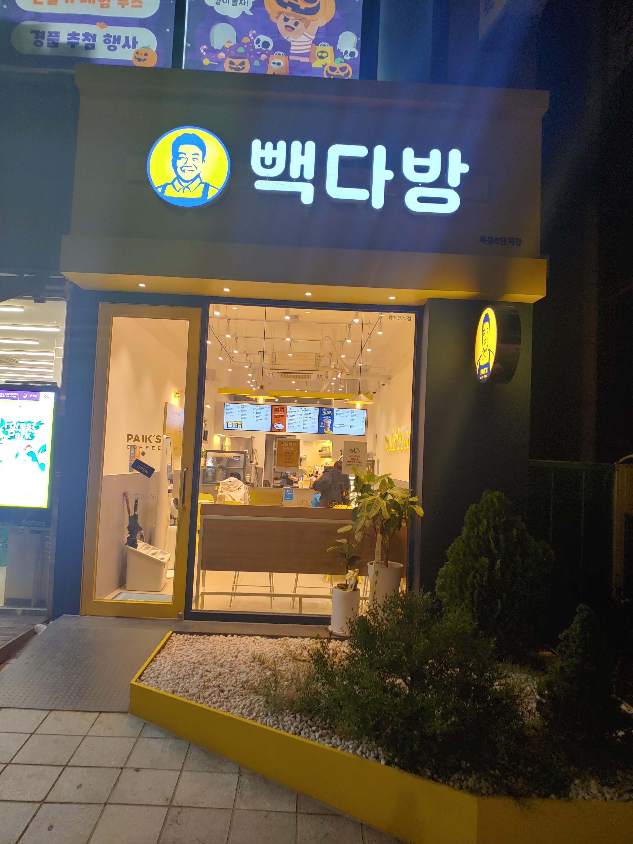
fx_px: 610
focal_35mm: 25
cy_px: 422
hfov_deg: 54.9
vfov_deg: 69.4
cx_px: 316
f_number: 1.5
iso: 50
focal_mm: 4.23
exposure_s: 1/60
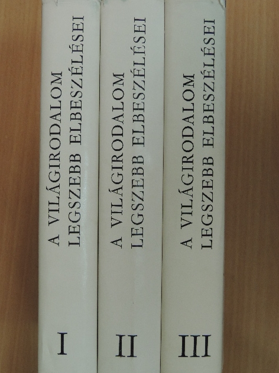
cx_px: 141
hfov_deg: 24.0
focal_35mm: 61
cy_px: 189
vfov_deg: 31.7
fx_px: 656
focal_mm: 10.7
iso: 500
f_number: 3.7
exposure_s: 1/60
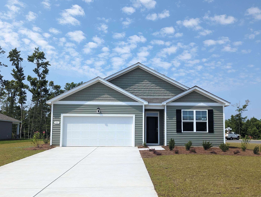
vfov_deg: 48.1
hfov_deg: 61.6
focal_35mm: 29
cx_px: 132
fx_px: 219
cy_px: 115
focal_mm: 6.81
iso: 66
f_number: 1.85
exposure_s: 1/2632
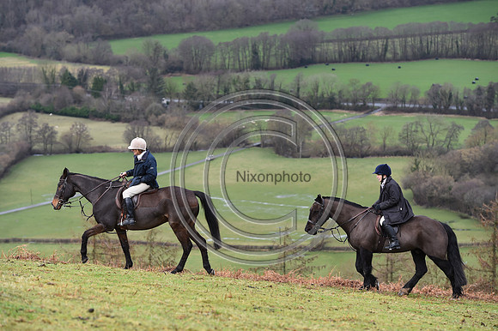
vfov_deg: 11.4
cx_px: 249
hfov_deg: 17.1
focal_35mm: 120
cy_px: 166
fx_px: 1659
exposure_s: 1/800
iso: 500
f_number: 4.5
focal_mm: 120
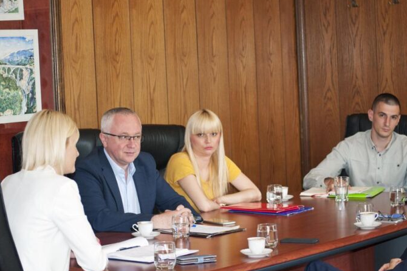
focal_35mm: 95
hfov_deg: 21.6
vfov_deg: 14.4
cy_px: 150
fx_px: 1068
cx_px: 222
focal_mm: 55
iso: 800
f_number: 4
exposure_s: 1/60
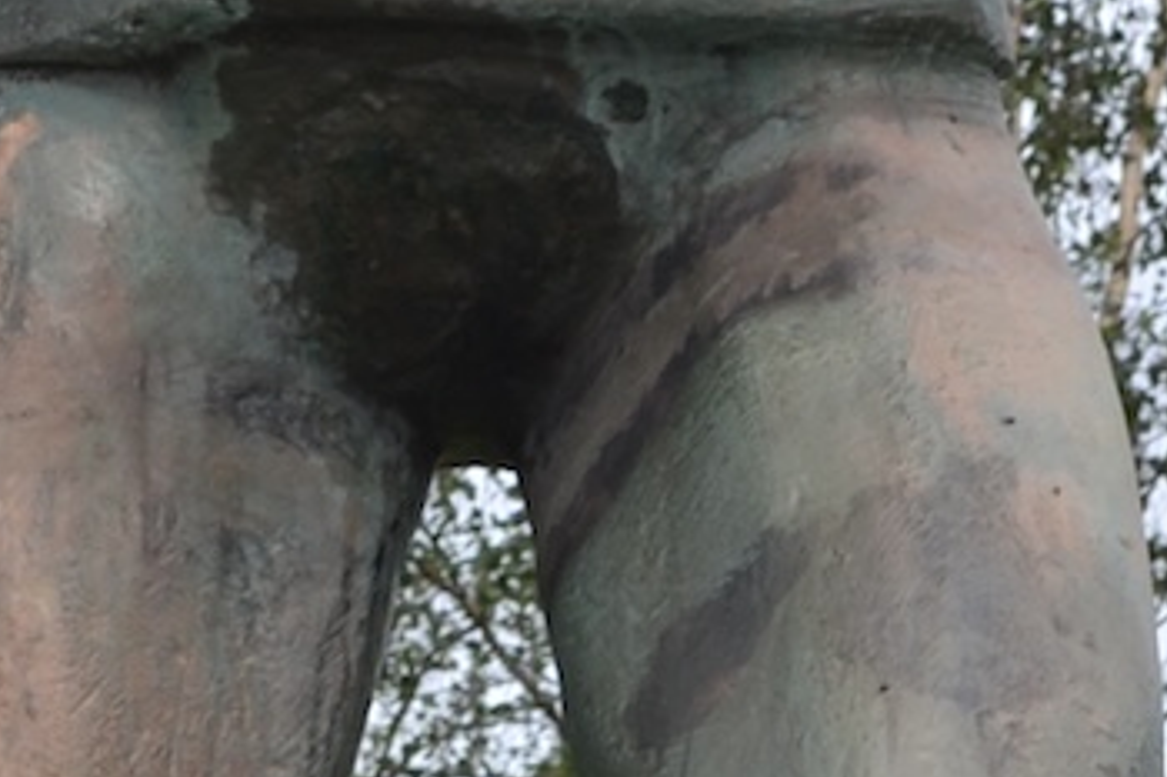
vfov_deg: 4.4
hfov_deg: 6.7
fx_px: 10012
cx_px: 473
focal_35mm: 309
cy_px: 674
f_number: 7.1
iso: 100
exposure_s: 1/200
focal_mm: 32
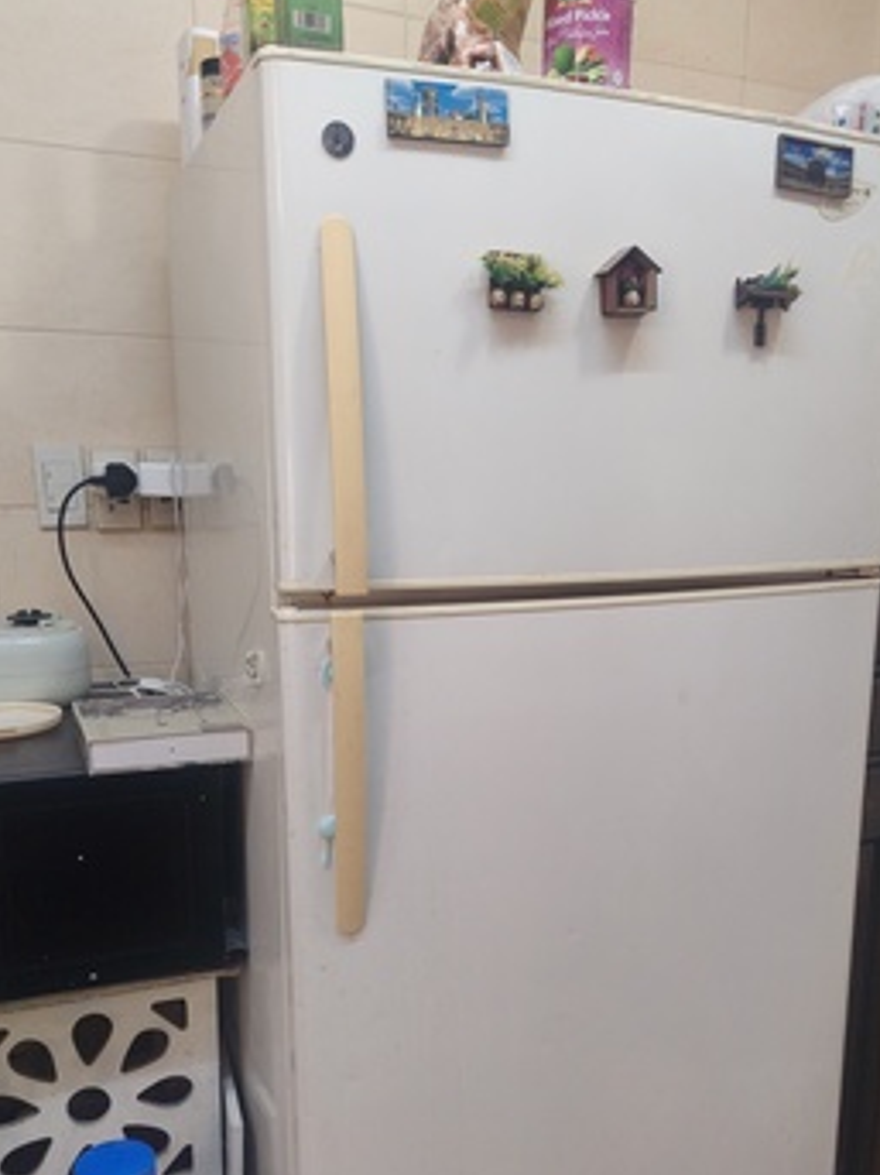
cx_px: 498
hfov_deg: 44.0
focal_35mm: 32
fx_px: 1085
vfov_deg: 56.3
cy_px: 721
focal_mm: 5.25
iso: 3291
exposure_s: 1/100
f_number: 1.75
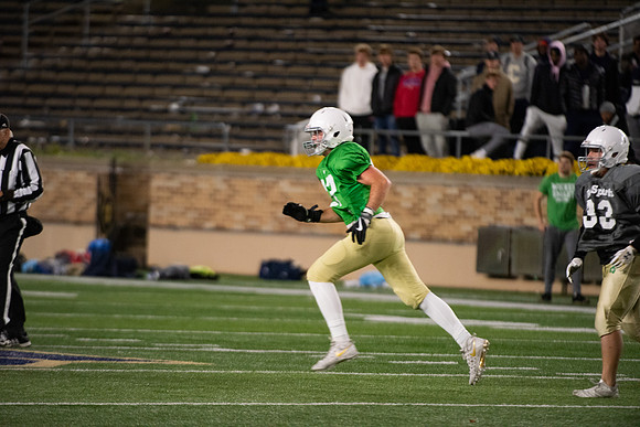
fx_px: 7112
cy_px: 214
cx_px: 320
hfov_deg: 5.2
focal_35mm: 400
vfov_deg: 3.4
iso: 4500
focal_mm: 400
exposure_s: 1/500
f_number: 4.5
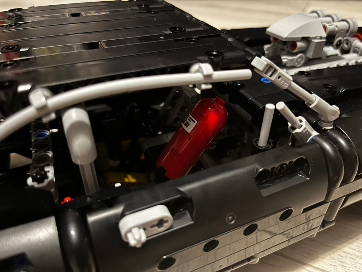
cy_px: 136
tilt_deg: -37.0
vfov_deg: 53.1
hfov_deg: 67.3
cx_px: 181
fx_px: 272
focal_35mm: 26
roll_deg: -0.2
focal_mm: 5.1
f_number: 1.6
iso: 640
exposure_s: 1/15
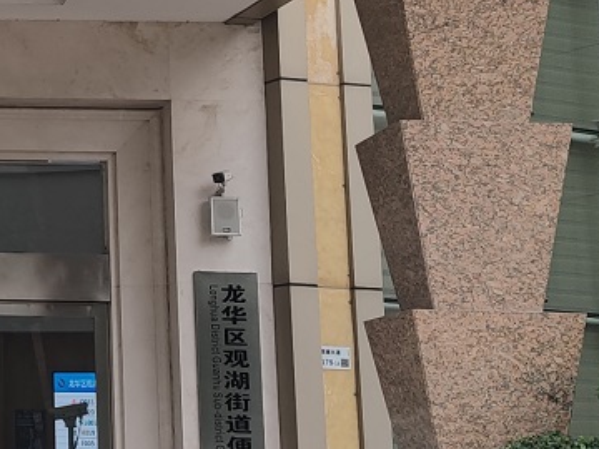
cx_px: -328
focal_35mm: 125
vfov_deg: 11.7
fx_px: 2163
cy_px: -12
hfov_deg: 14.6
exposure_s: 1/168
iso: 50
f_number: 1.85
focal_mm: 6.78
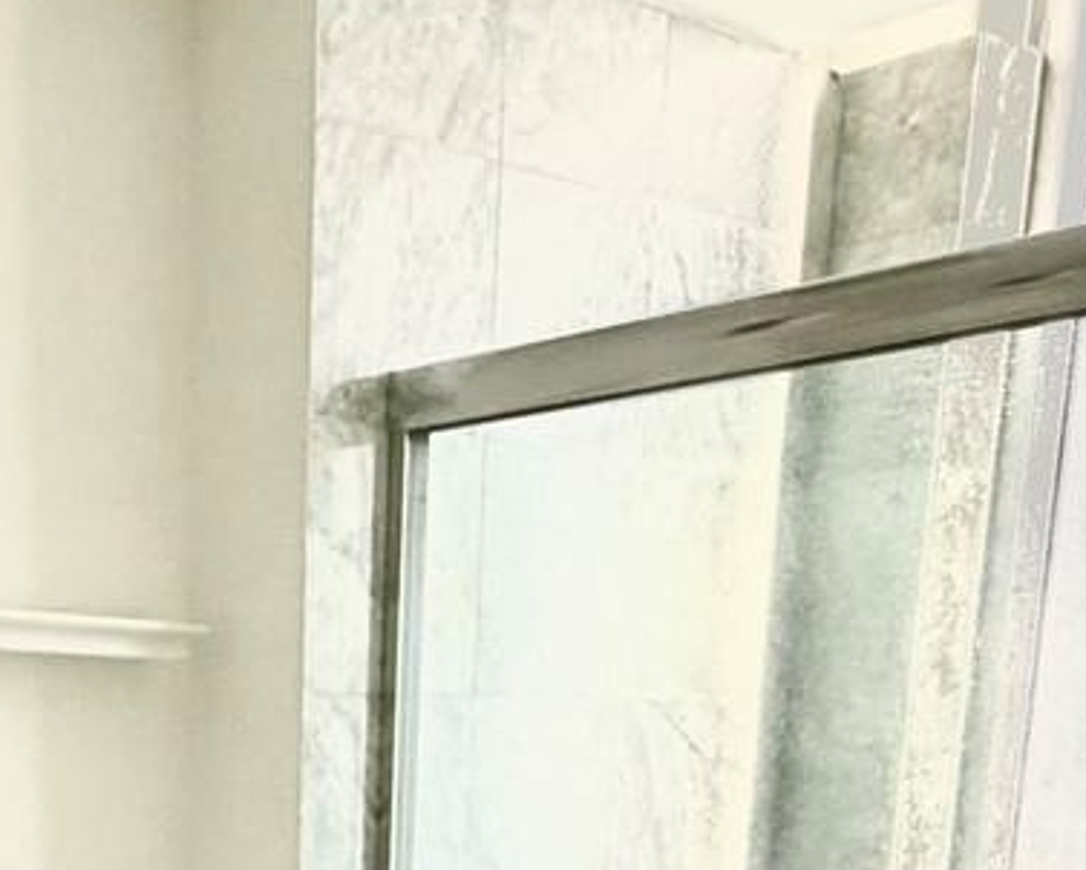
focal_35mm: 58
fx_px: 1865
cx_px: 112
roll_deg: +1.5
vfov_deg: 22.4
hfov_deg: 31.0
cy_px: 1242
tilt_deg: -15.0
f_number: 2.2
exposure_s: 1/120
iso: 320
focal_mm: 2.22
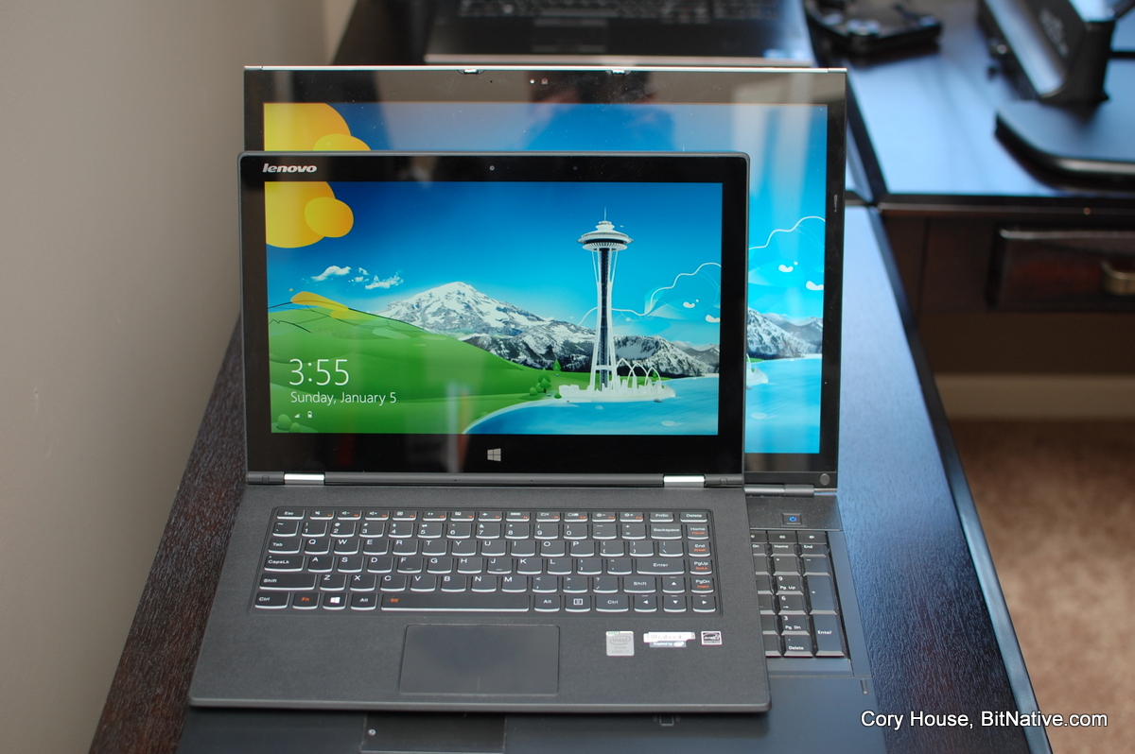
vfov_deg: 25.7
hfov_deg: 37.9
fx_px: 1654
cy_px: 377
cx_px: 568
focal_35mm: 52
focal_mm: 35
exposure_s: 1/60
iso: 200
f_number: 2.8
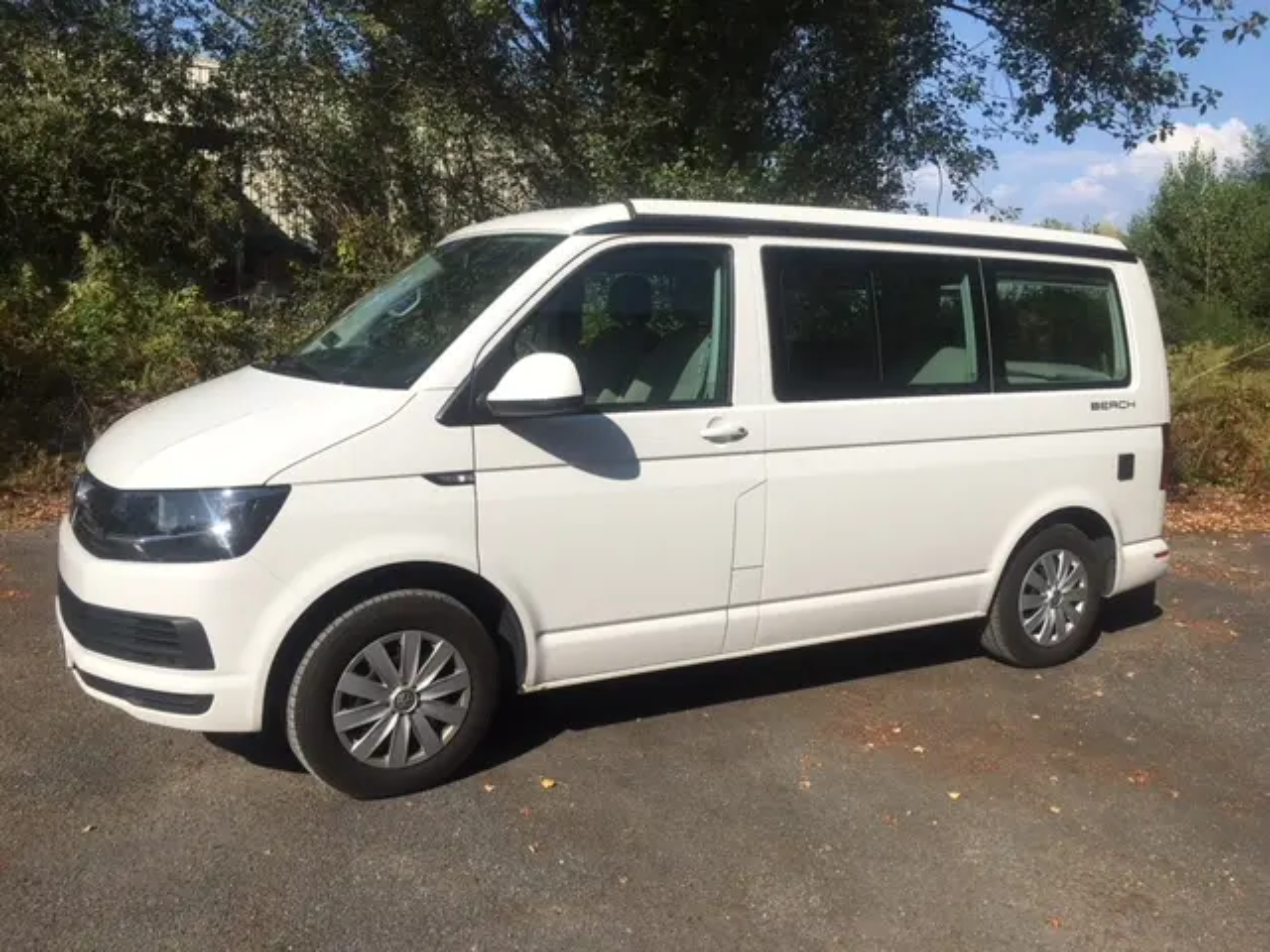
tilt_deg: -8.2
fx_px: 1064
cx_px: 635
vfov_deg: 48.2
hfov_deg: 61.7
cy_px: 476
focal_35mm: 29
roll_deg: -1.6
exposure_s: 1/2849
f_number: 2.2
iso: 25
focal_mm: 4.15
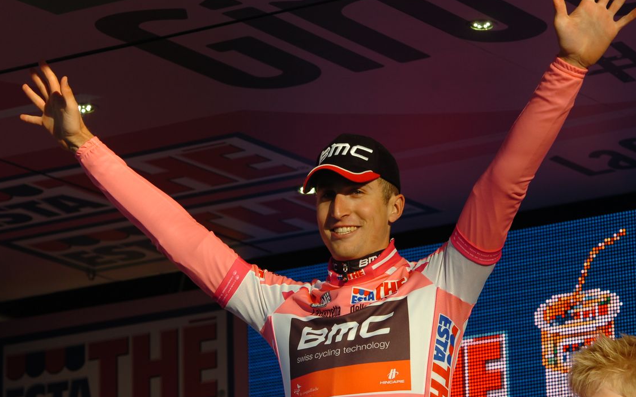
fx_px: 3449
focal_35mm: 199
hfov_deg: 10.5
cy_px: 210
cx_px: 337
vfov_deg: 6.6
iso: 200
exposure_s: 1/250
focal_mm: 122
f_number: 6
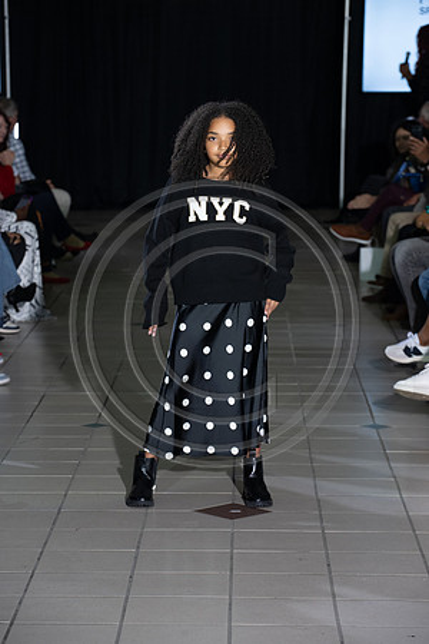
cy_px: 322
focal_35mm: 120
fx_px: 2145
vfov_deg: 17.1
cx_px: 214
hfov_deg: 11.4
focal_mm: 120
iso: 1250
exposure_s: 1/160
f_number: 5.6
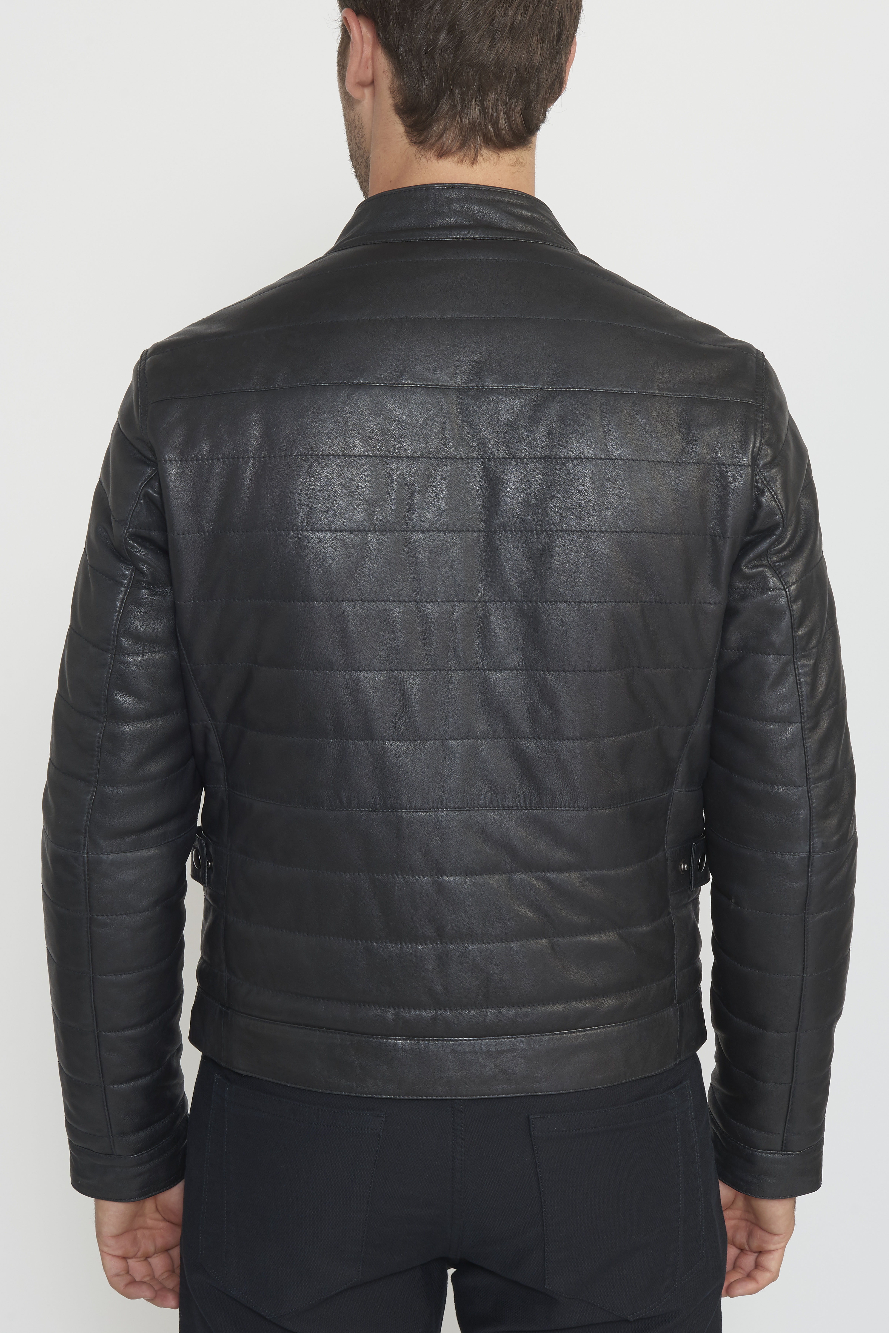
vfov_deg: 38.2
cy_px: 666
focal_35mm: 52
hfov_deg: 26.0
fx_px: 1925
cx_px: 444
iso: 200
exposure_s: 1/250
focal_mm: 52
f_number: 11
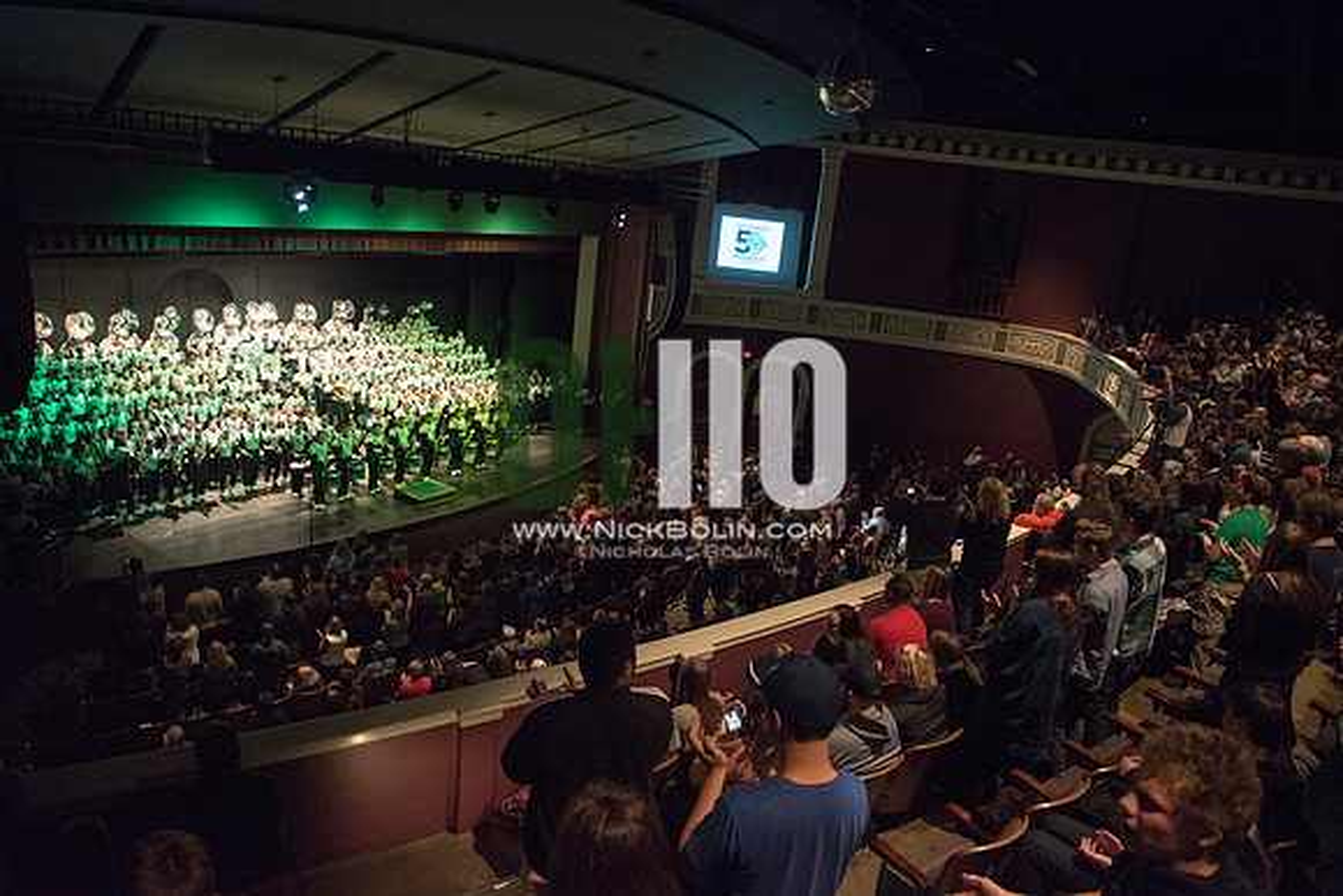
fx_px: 896
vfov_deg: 53.2
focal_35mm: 24
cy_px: 448
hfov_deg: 73.7
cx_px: 672
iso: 4000
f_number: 2.8
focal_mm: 24
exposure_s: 1/320
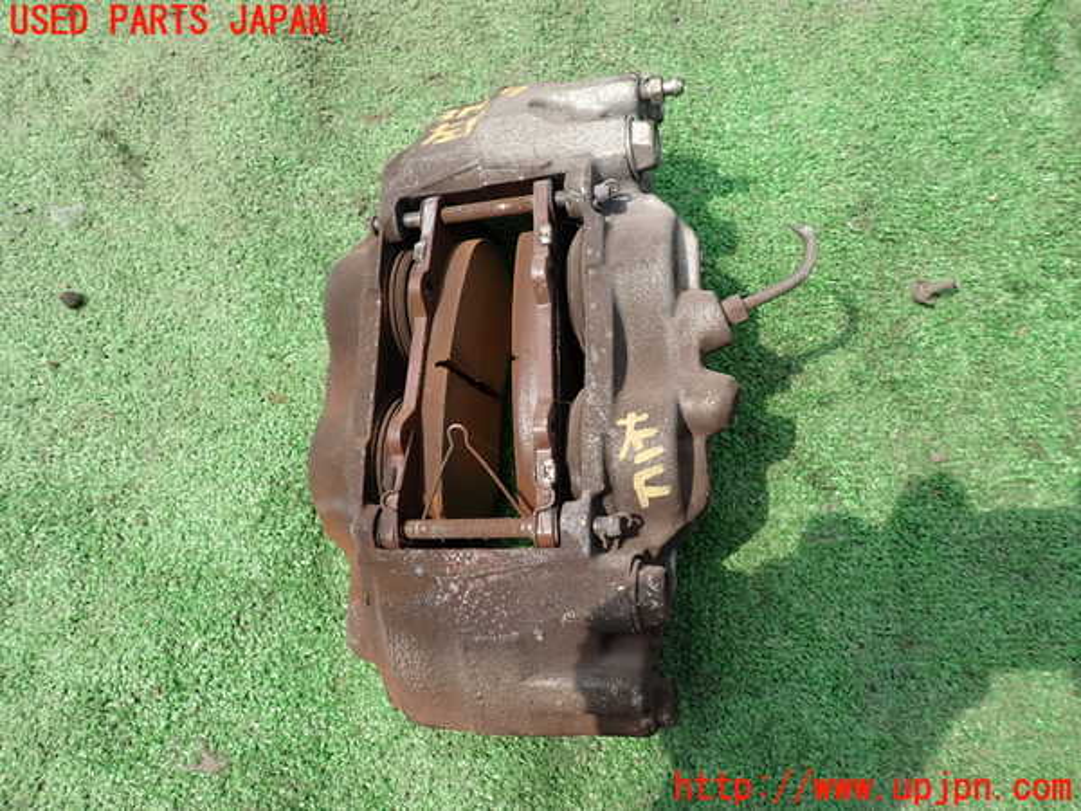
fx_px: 781
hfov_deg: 69.4
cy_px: 406
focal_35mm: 25
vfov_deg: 54.9
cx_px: 540
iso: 100
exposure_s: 1/640
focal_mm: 4.5
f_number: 2.8
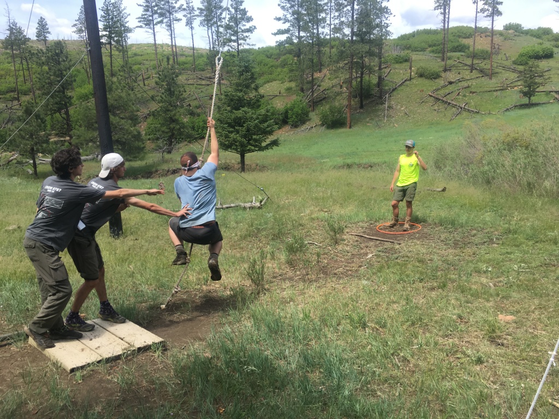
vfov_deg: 48.2
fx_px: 468
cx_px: 280
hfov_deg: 61.7
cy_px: 210
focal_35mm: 29
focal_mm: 4.15
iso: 25
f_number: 2.2
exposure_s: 1/651
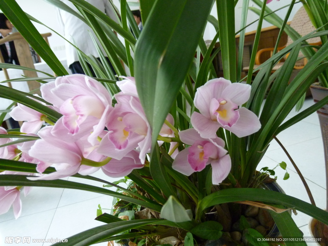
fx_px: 227
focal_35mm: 24
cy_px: 123
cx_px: 164
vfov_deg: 56.8
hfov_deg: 71.6
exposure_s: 1/60
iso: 320
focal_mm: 4.3
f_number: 2.2
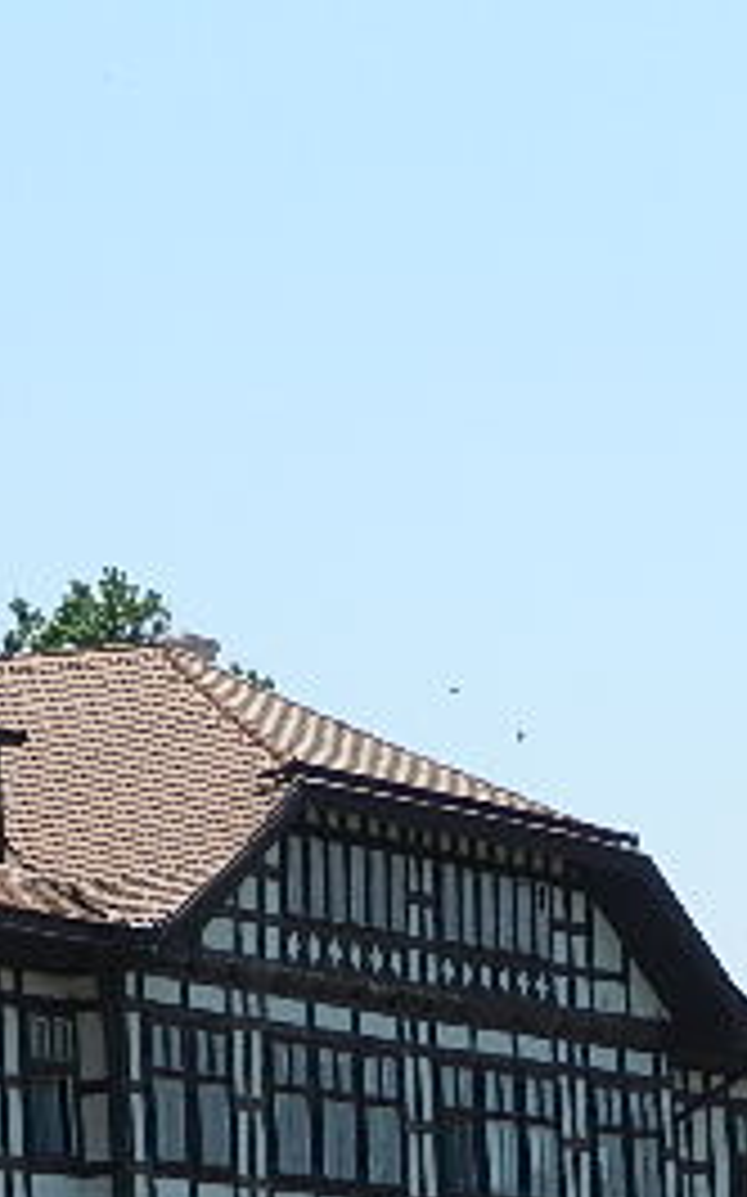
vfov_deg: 10.5
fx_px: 6489
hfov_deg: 6.6
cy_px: 958
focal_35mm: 199
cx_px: 284
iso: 160
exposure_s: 1/1000
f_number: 4.8
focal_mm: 14.1
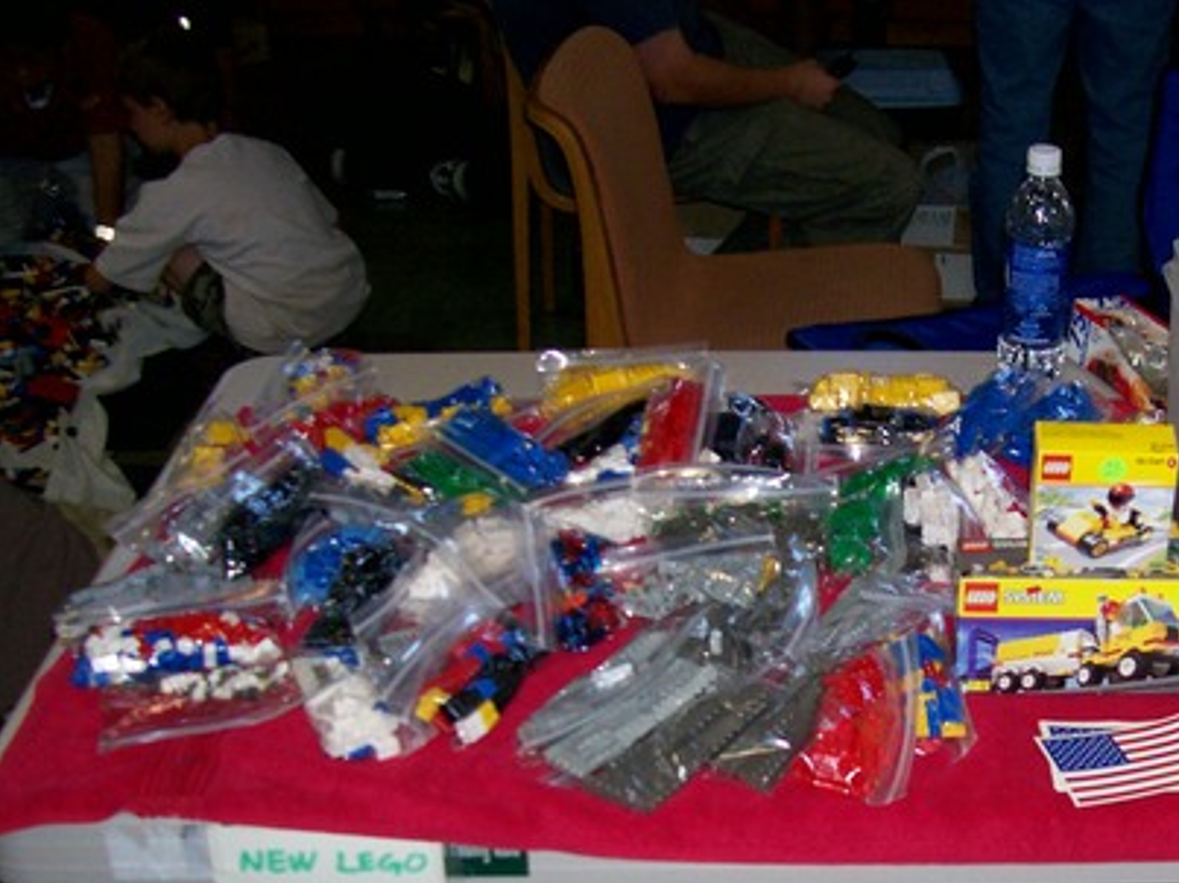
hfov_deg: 34.5
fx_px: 1839
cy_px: 675
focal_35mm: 54
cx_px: 933
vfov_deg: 26.6
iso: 140
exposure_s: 1/112
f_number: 2.7
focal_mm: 5.6
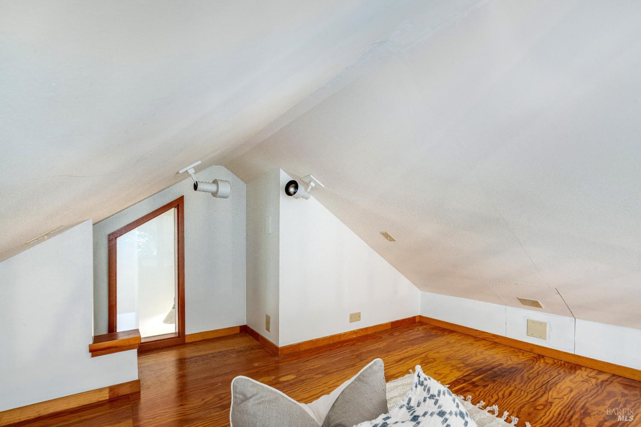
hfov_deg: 96.8
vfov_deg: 73.7
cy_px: 214
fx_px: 285
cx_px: 320
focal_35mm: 16
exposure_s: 1/125
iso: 400
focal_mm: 16
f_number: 11
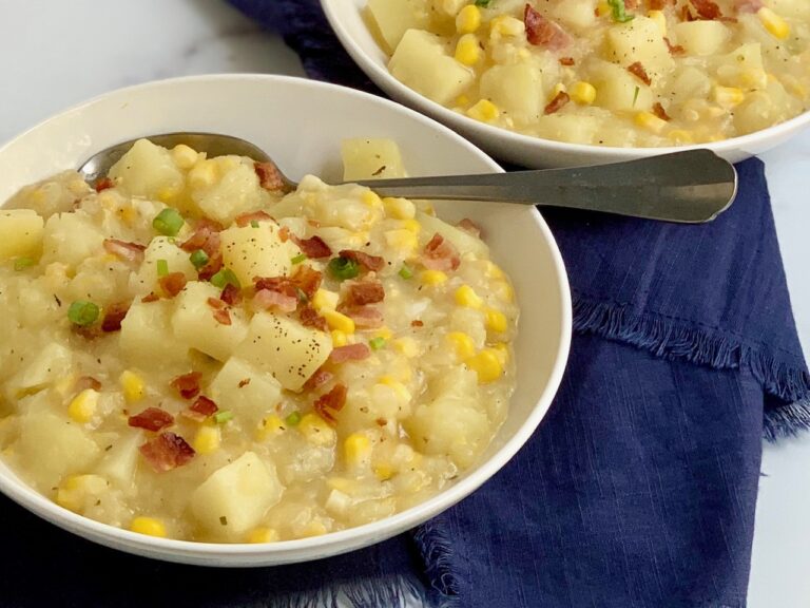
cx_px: 405
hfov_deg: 36.8
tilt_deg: -43.0
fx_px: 1217
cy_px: 304
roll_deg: -2.4
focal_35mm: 52
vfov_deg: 28.0
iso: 50
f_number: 2.4
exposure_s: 1/122
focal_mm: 6
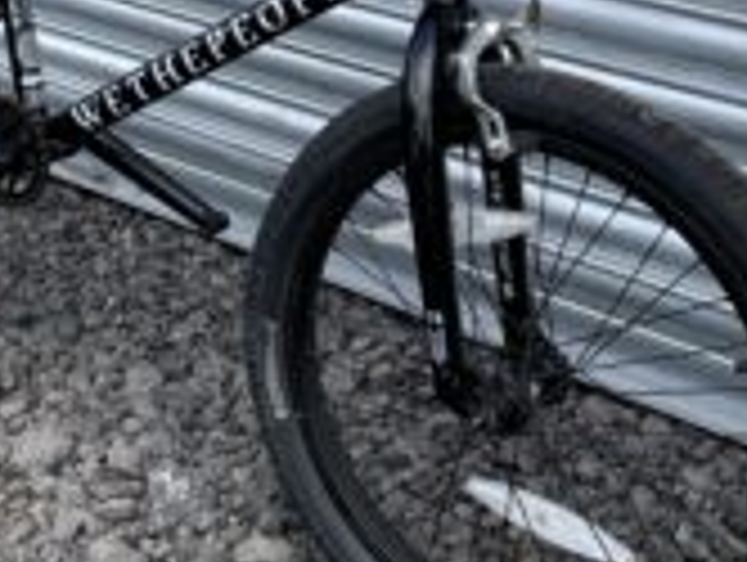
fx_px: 1621
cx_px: 220
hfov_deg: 25.7
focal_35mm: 75
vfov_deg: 19.3
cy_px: 40
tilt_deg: -19.1
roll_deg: -1.2
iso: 32
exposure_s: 1/1261
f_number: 1.6
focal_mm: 4.2
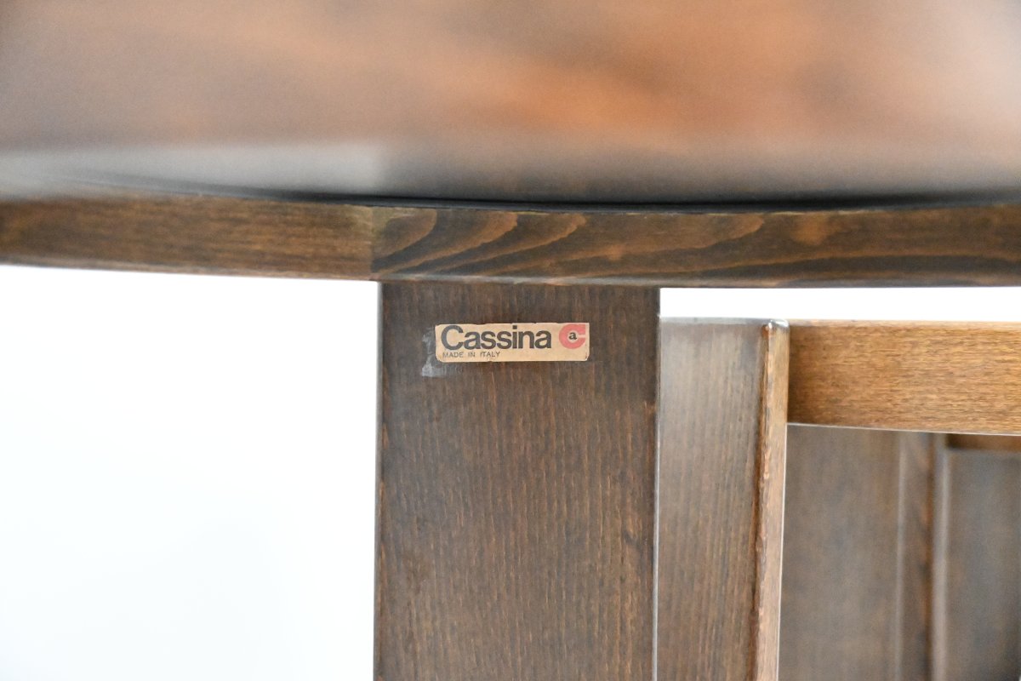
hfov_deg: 40.5
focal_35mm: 49
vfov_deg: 27.7
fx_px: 1382
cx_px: 510
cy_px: 340
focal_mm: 32.5
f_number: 4
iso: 12800
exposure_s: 1/125
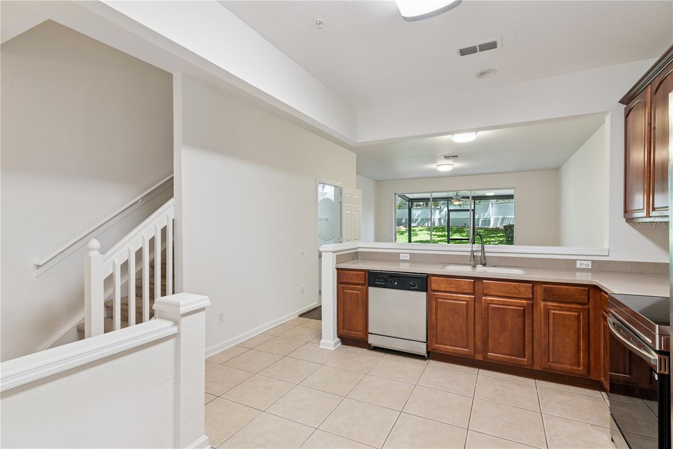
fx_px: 337
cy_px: 224
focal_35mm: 18
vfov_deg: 67.4
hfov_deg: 90.0
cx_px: 336
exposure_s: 1/15
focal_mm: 18
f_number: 10
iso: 400
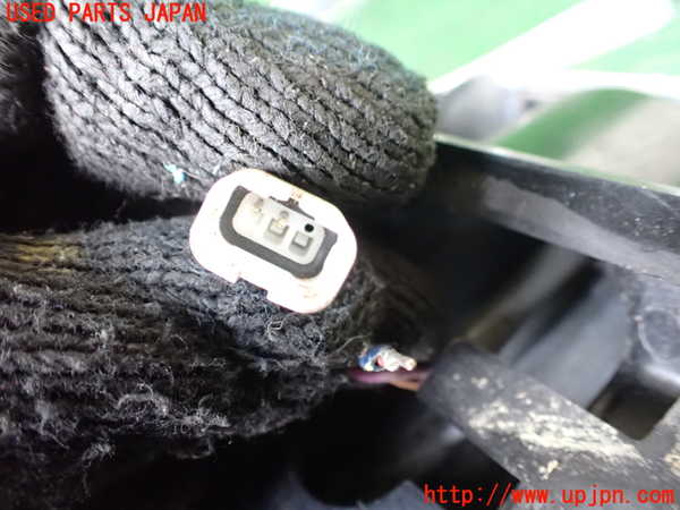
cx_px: 340
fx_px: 589
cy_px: 255
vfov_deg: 46.8
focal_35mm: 30
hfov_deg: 60.0
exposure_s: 1/30
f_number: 2.3
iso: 1600
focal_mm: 5.4
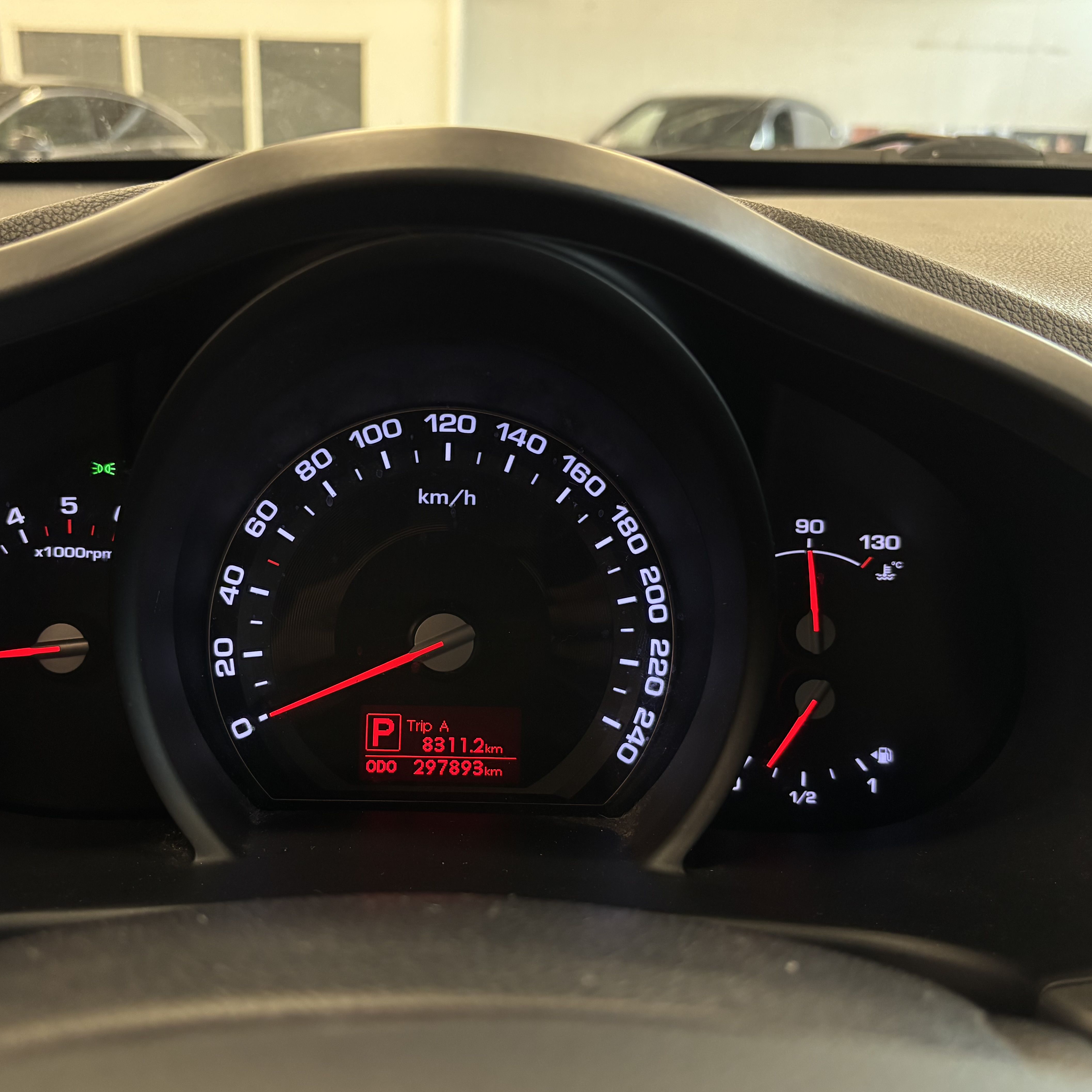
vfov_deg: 52.5
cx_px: 481
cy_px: 551
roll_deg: -1.3
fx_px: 1106
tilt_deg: -20.7
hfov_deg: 52.4
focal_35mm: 31
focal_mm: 5.96
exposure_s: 1/60
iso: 400
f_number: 1.6
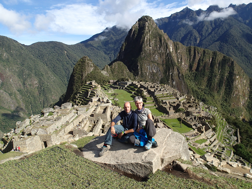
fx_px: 182
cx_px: 126
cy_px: 94
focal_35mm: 25
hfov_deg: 69.4
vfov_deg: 54.9
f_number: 8
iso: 100
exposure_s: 1/160
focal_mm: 4.5
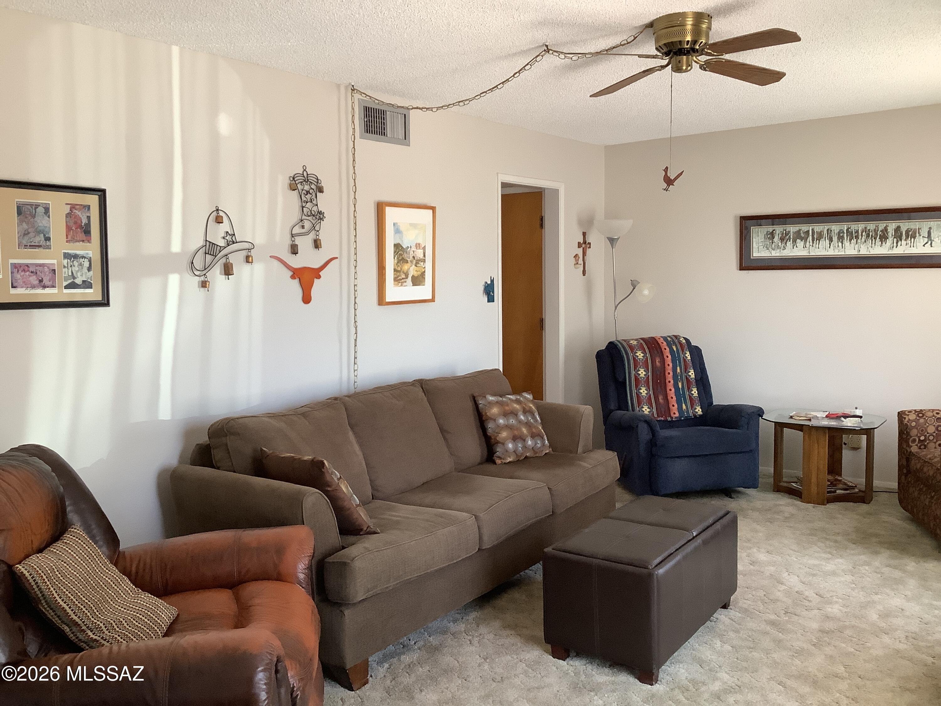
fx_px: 843
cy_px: 353
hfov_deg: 58.4
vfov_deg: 45.4
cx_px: 470
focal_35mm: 31
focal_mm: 3.3
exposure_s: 1/60
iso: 160
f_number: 2.4
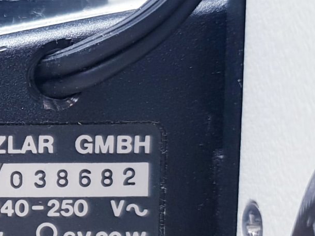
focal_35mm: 109
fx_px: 992
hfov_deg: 16.7
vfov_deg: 13.6
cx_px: -127
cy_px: 157
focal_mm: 4.3
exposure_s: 1/50
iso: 64
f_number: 1.5
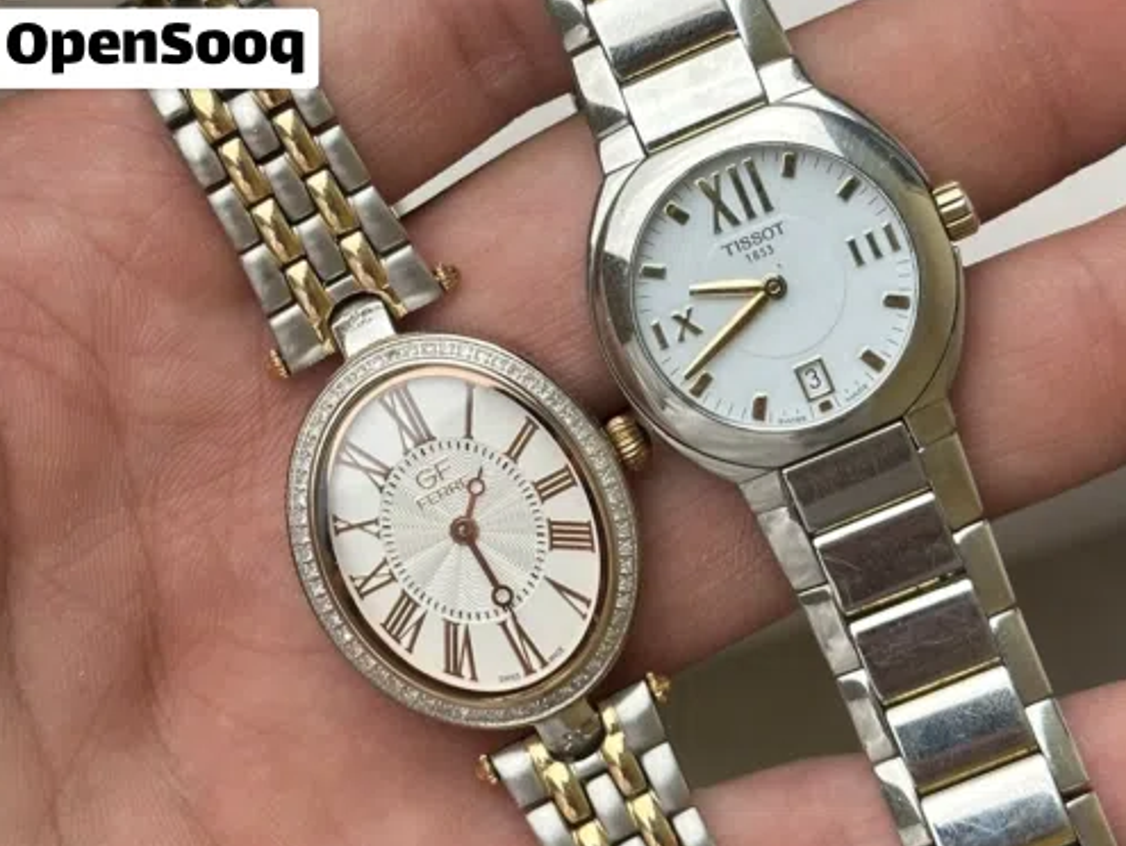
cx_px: 662
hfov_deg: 31.1
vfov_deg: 23.7
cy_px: 416
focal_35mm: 62
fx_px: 2018
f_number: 1.78
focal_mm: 6.86
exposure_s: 1/50
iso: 80
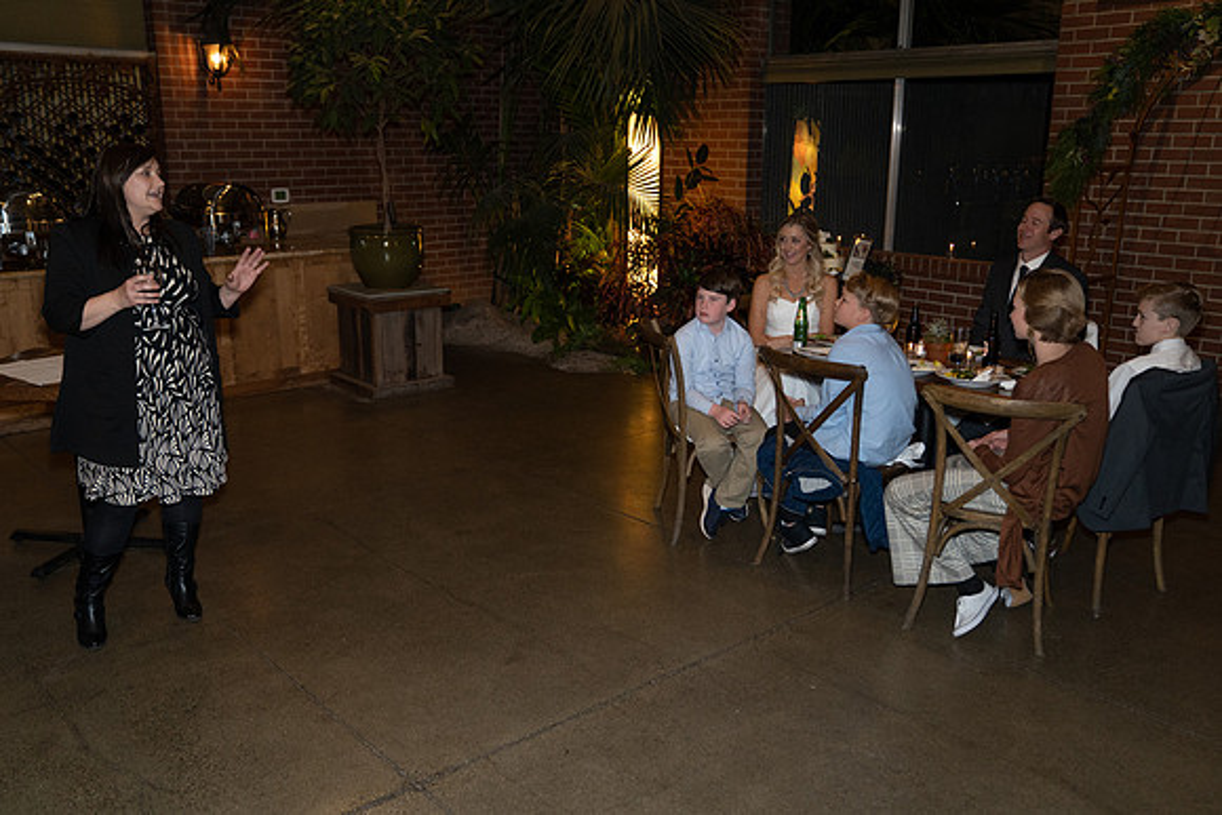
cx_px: 607
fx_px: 1053
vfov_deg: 42.3
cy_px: 429
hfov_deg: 60.3
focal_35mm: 31
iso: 2000
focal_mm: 29
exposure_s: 1/125
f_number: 2.8
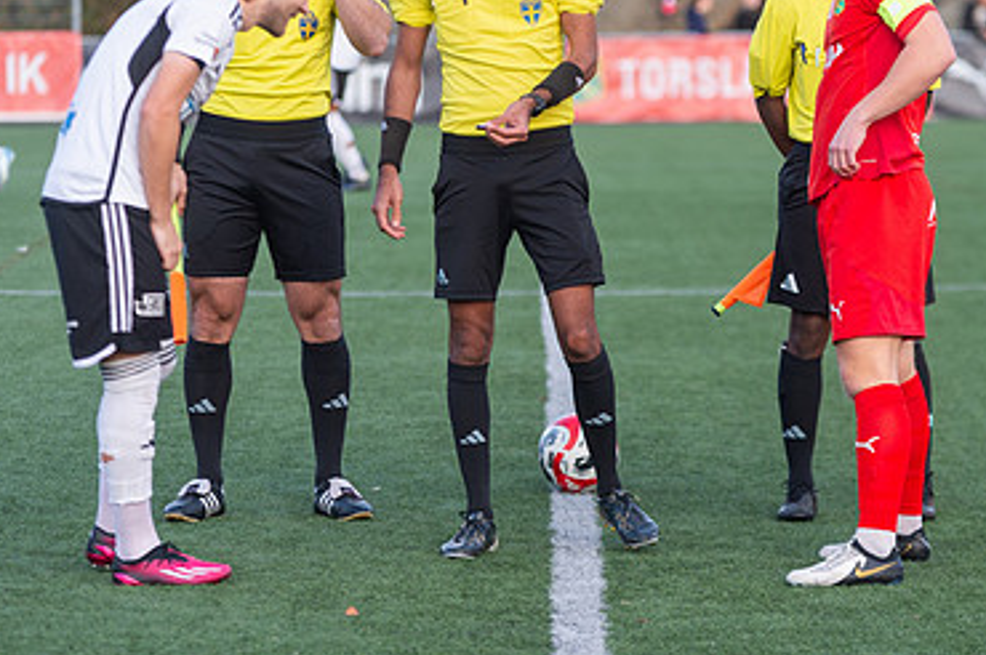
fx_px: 5582
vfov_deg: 6.7
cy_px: 186
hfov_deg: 10.1
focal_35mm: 204
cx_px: 498
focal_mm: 130
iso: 560
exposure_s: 1/1250
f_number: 3.2
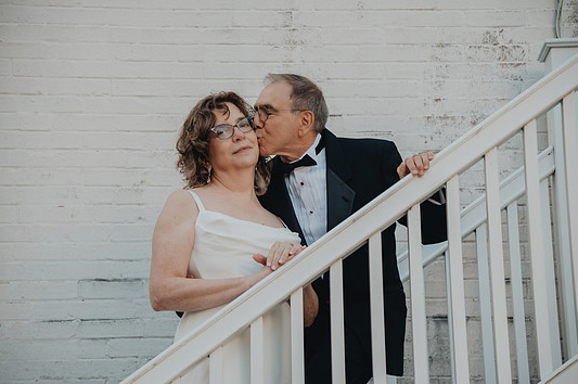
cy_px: 192
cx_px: 296
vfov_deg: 13.3
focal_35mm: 103
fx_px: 1652
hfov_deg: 19.8
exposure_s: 1/320
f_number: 4
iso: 250
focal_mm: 92
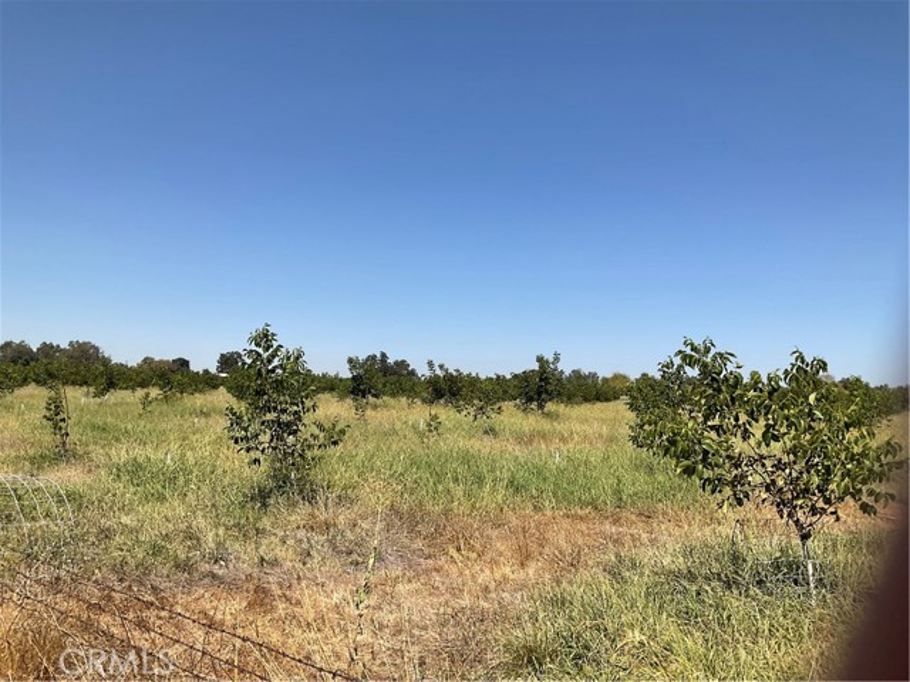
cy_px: 341
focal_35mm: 29
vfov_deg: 48.2
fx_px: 762
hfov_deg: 61.7
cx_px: 455
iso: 16
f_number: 1.8
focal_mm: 3
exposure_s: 1/2427
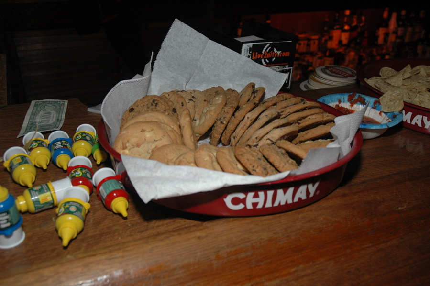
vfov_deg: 36.8
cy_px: 143
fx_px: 430
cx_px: 215
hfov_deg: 53.2
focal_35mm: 36
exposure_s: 1/60
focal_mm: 24
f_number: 5
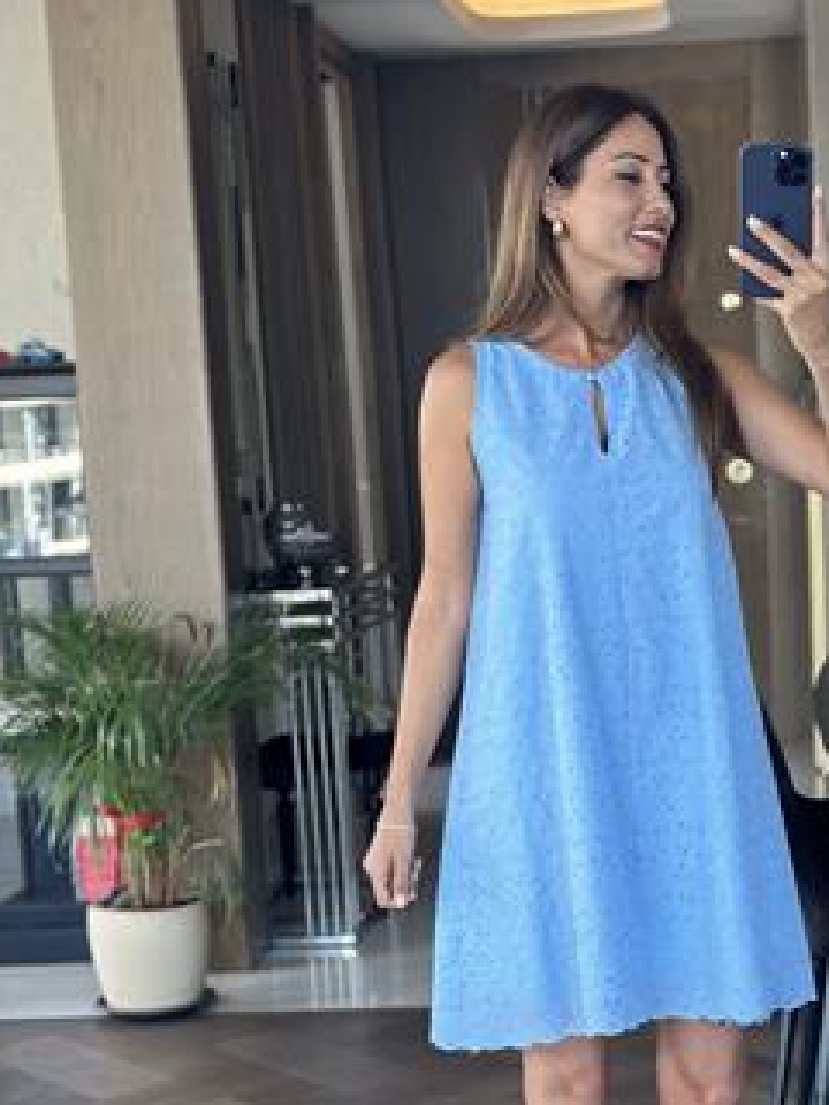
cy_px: 784
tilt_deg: -18.0
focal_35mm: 76
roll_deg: +2.8
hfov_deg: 19.3
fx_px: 2427
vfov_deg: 25.4
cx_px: 622
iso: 125
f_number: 1.78
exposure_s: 1/77
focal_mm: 6.86
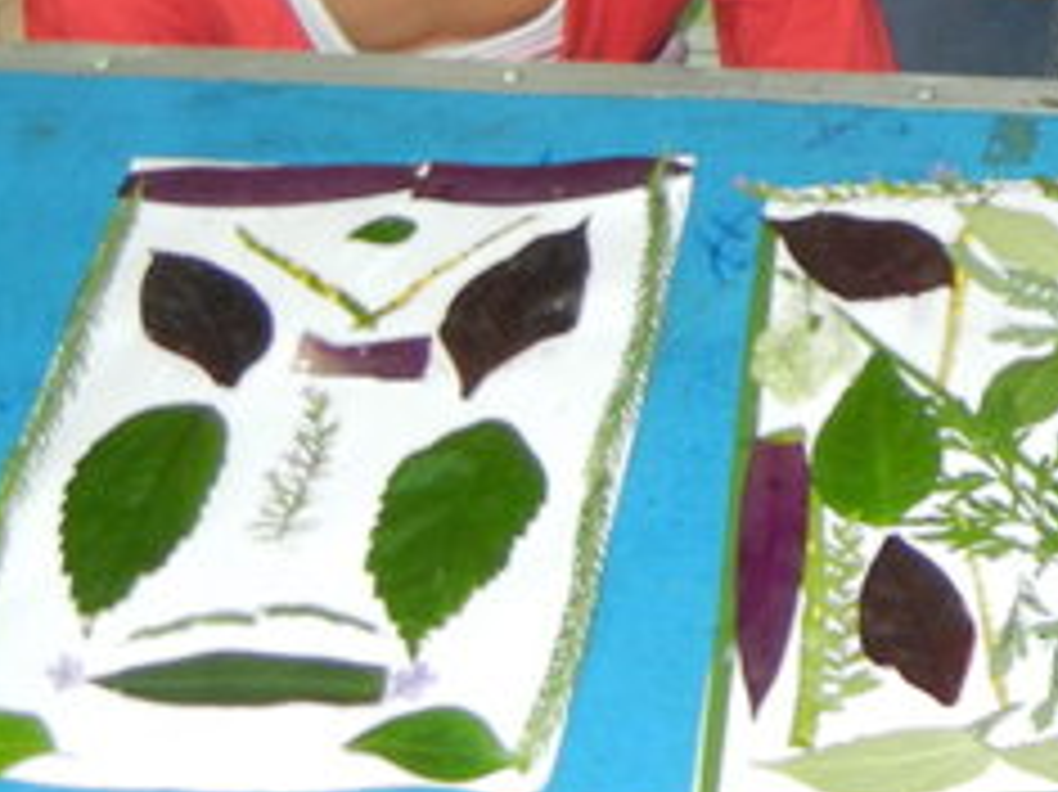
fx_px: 4002
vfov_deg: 11.1
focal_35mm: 131
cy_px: -189
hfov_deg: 14.7
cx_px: 1189
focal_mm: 5.4
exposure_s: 1/30
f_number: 3.5
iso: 246
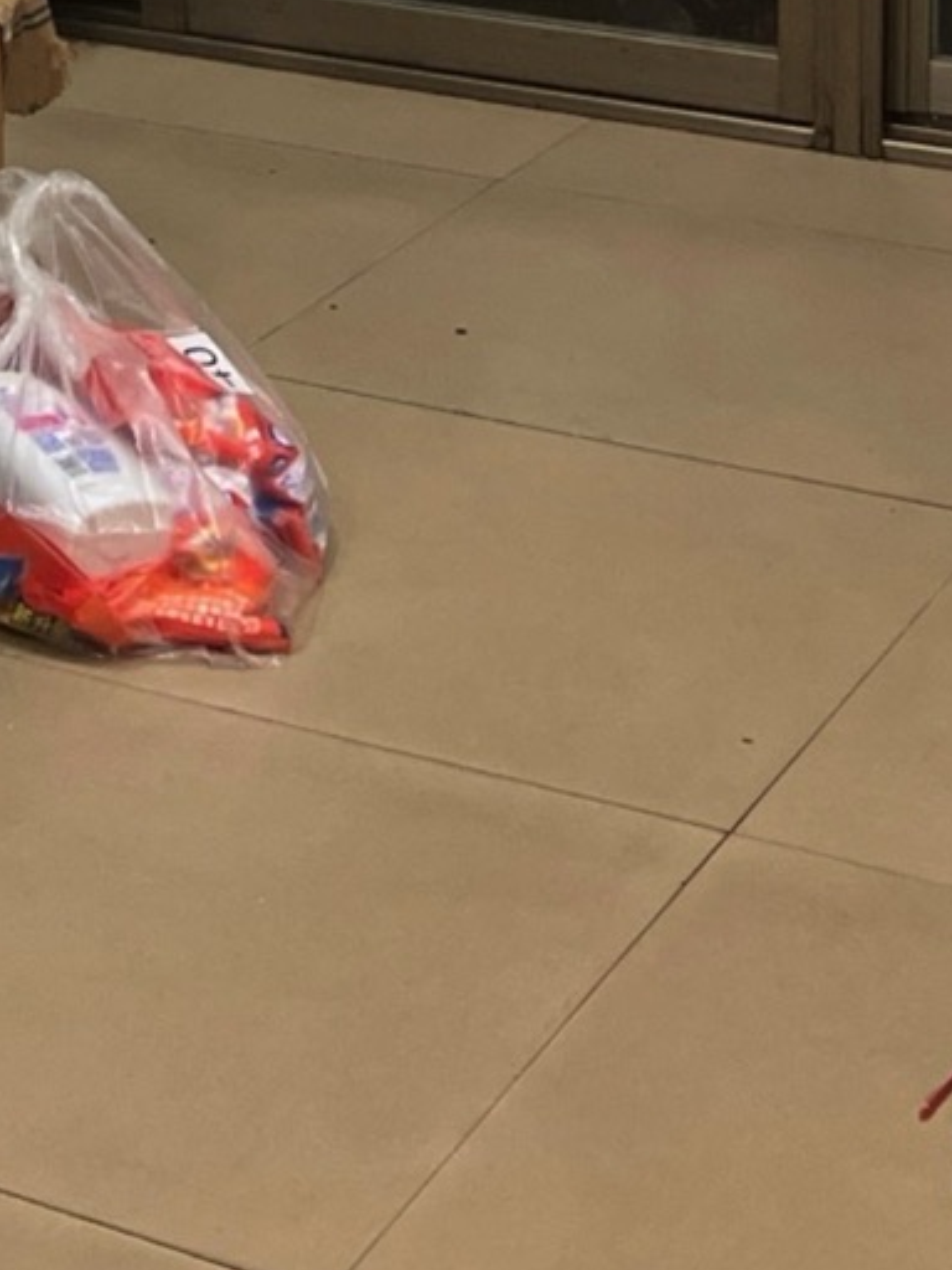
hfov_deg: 12.4
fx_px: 4107
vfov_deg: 16.0
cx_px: -620
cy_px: -675
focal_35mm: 112
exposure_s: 1/50
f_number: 1.8
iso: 50
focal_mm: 3.99
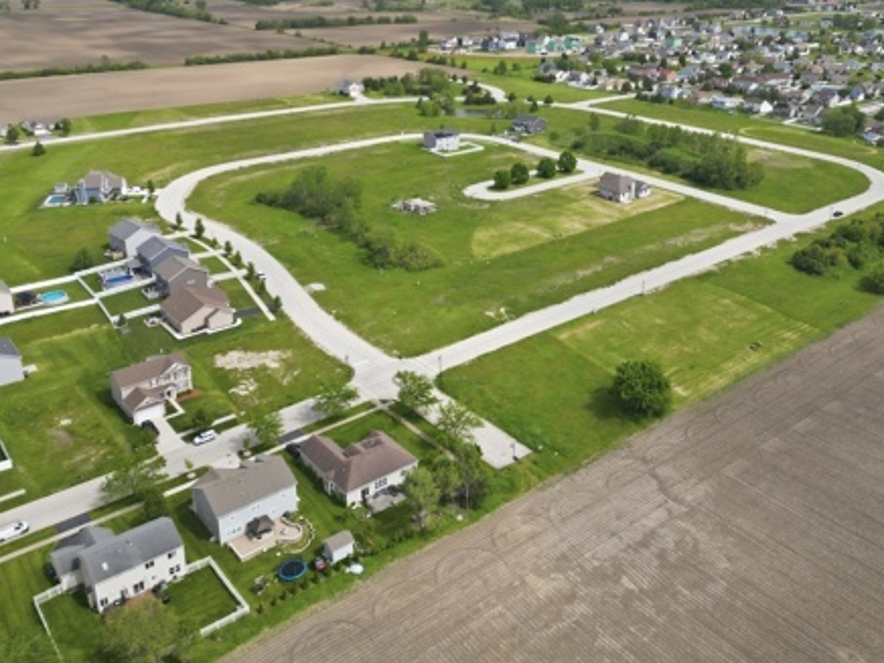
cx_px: 515
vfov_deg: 42.3
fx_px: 843
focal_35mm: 33
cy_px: 217
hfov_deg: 55.1
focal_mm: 6.7
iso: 110
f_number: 1.7
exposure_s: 1/3200
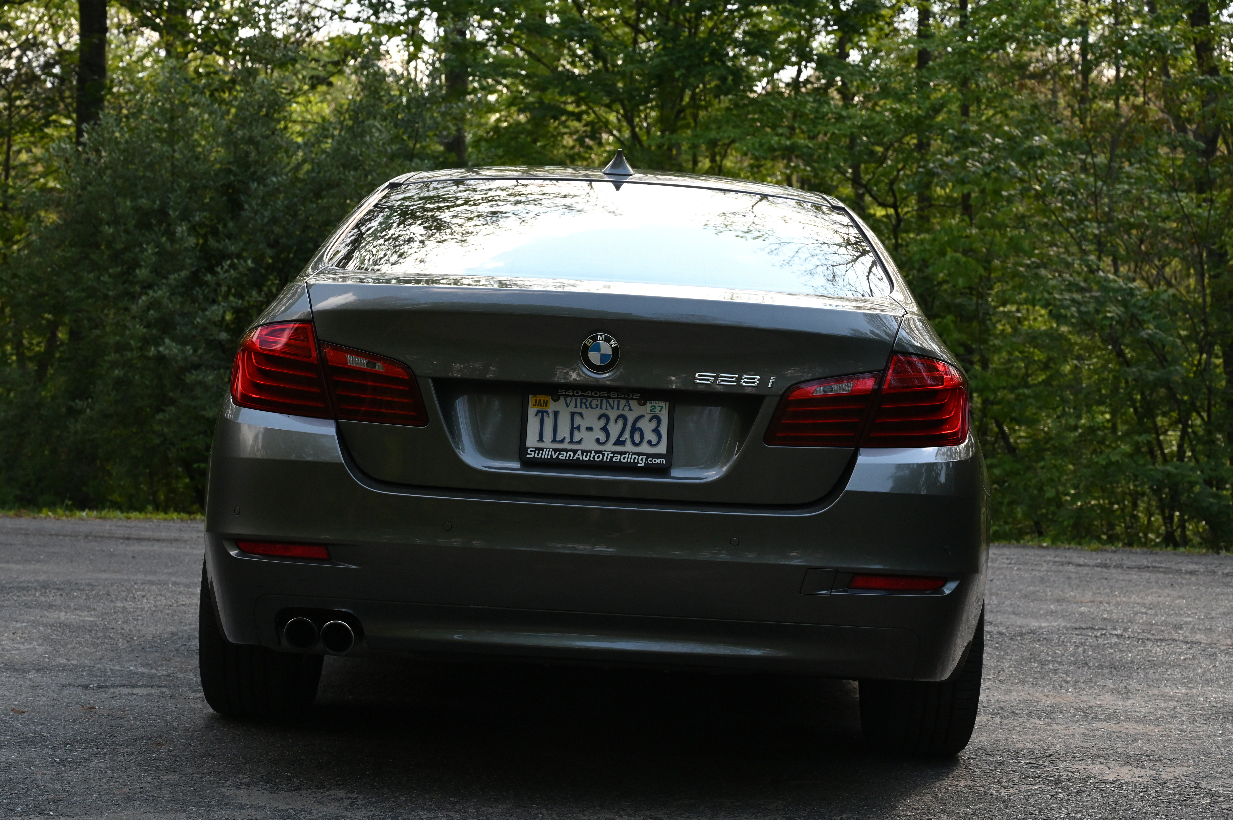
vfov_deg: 21.5
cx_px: 616
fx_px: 2156
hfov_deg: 31.9
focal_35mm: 63
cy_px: 410
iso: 1600
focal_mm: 63
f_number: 8
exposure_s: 1/400
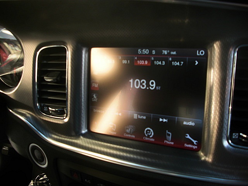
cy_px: 93
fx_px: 258
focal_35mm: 36
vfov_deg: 39.7
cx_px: 124
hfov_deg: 51.4
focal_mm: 6.3
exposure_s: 1/60
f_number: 2.8
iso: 50
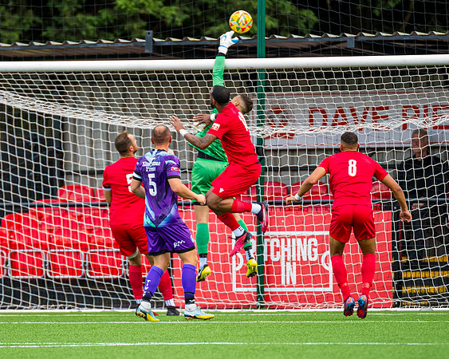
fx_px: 8773
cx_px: 165
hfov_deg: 2.9
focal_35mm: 660
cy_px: 232
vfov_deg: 2.3
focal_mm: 300
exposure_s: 1/800
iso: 800
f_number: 2.8
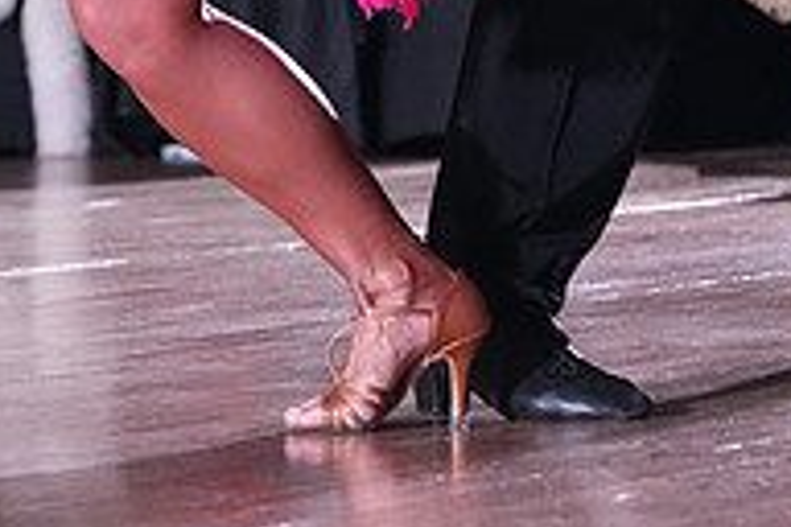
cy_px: -288
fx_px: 7778
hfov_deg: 5.8
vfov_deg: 3.9
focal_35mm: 354
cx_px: 653
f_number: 5
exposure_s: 1/400
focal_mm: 117
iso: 10000
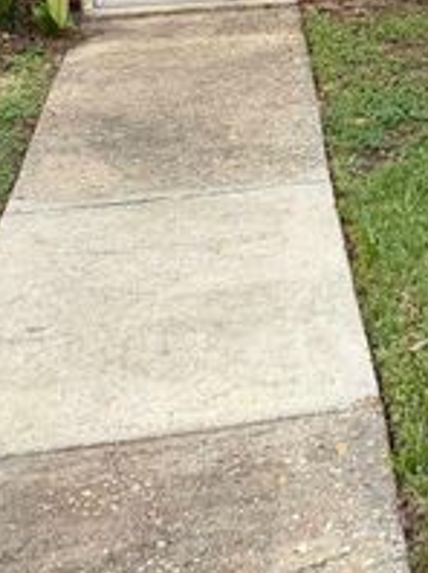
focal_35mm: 81
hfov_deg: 16.9
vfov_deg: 20.9
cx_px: 596
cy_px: -259
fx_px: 1338
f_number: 1.78
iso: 100
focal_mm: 6.76
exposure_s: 1/1901
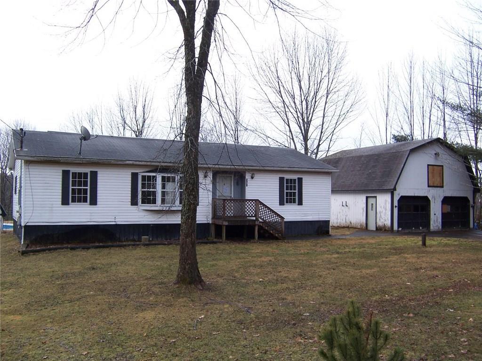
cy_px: 180
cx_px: 241
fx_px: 459
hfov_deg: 55.4
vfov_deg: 42.9
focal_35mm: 33
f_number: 3.4
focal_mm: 5.5
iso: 80
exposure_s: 1/90
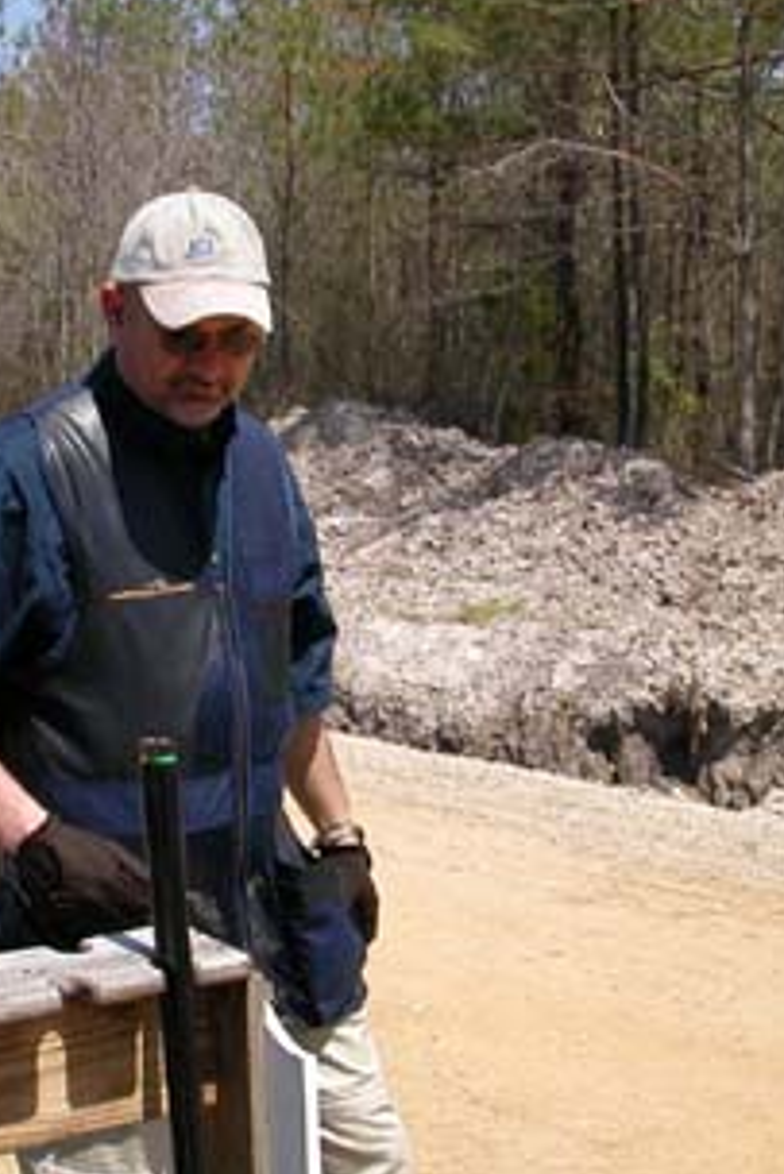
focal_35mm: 57
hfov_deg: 23.7
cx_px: 251
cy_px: 602
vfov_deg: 35.0
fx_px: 1860
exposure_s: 1/580
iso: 100
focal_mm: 5.6
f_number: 4.5
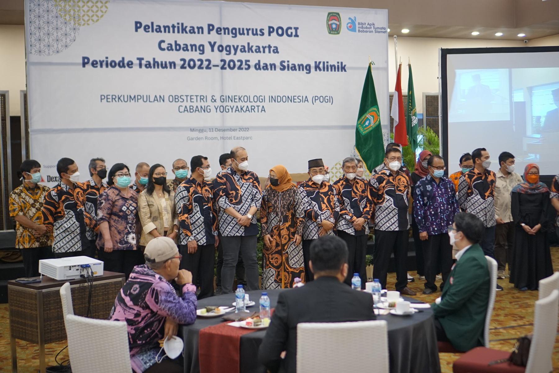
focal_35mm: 52
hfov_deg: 38.2
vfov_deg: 26.0
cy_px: 186
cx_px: 280
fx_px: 807
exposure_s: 1/80
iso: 640
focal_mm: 35
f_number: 1.8
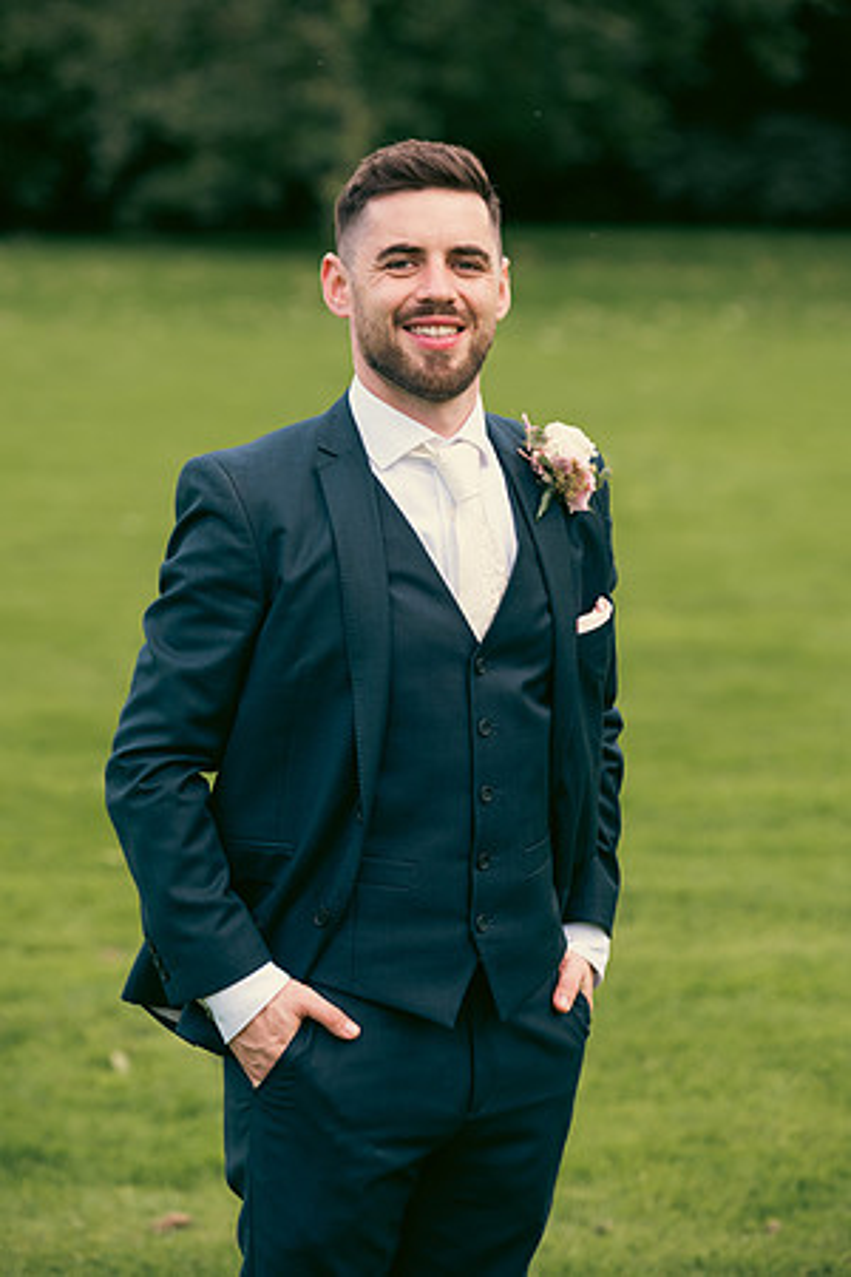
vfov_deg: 18.3
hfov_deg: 12.2
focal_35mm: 112
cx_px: 426
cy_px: 638
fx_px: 3971
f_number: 3.5
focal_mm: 112
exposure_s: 1/320
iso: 160
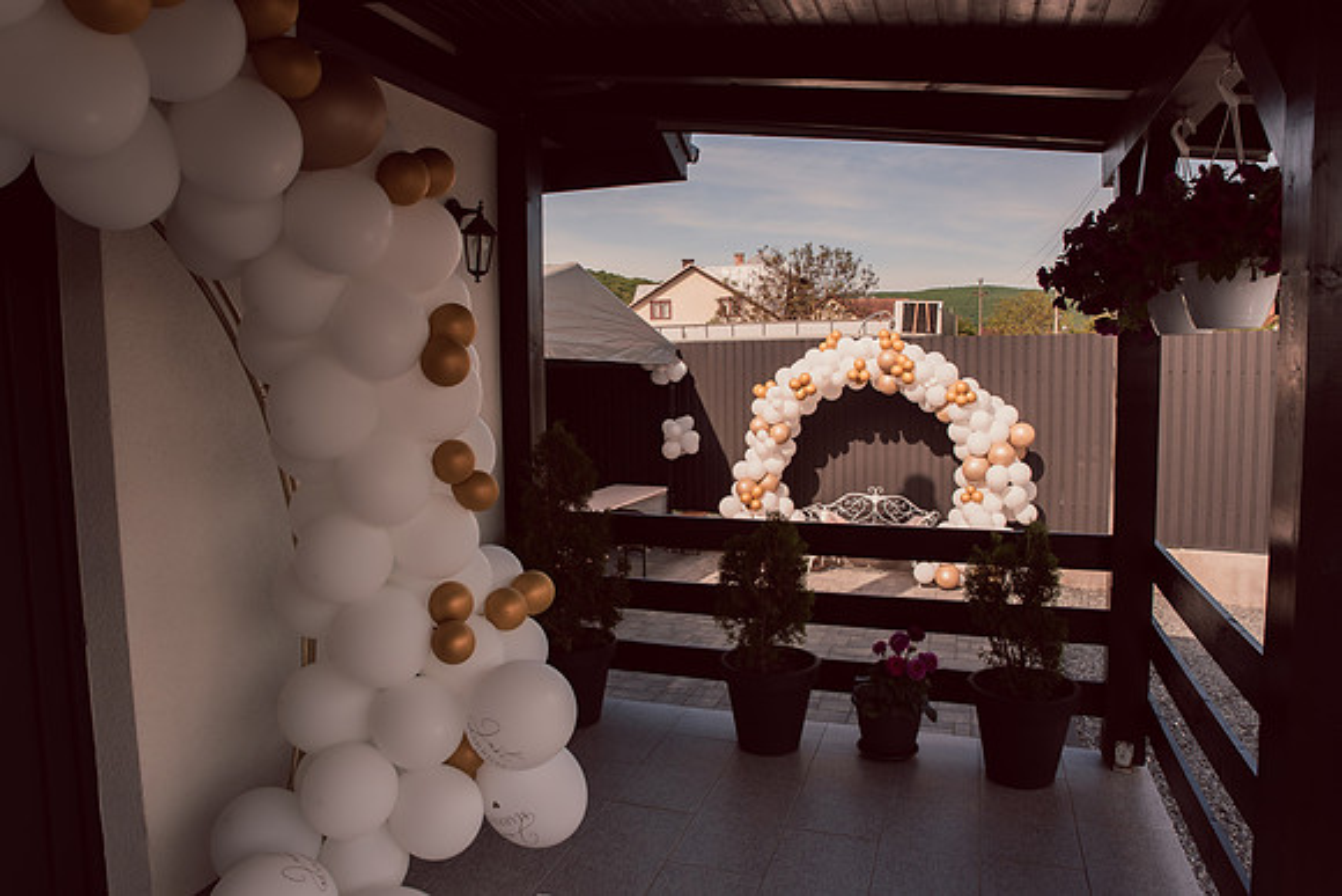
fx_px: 895
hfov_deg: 73.7
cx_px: 671
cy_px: 448
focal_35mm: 24
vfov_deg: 53.2
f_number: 7.1
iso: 200
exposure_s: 1/320
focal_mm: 24
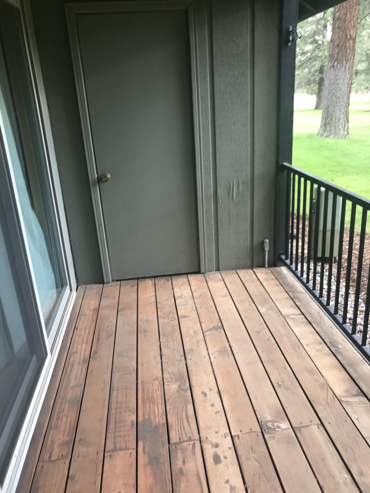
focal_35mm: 28
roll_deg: +6.2
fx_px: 399
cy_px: 246
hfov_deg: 49.7
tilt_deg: -20.0
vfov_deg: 63.4
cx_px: 185
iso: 25
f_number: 1.8
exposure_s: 1/60
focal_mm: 3.99
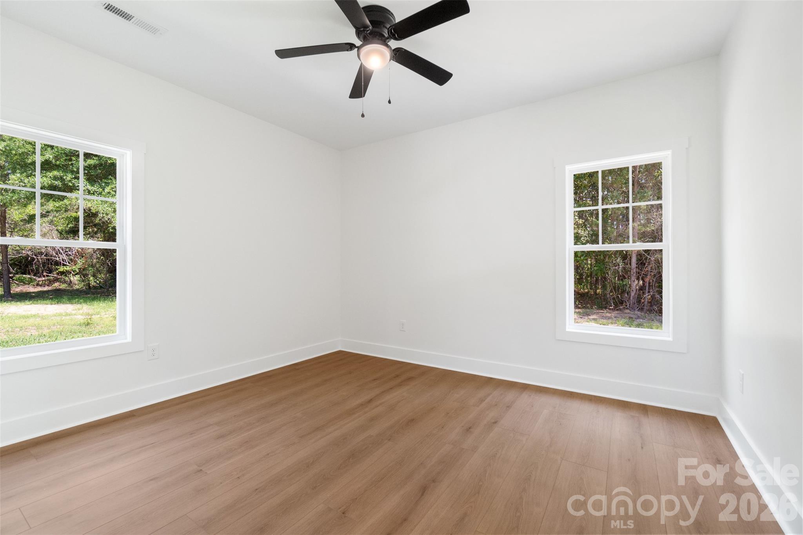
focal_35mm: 15
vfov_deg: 77.3
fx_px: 335
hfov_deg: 100.4
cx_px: 402
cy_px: 268
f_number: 7.1
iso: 2000
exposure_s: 1/30
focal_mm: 10
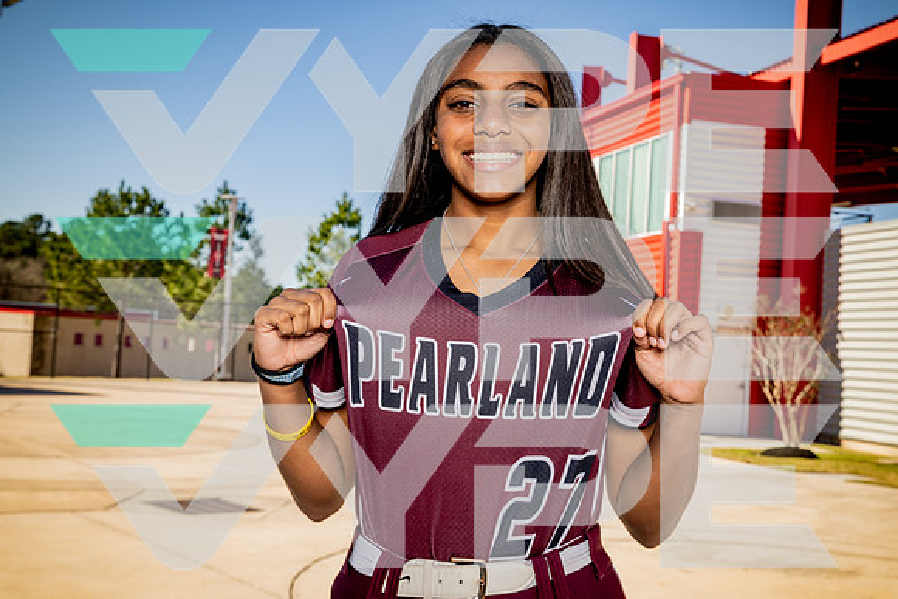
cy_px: 300
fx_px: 1173
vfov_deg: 28.7
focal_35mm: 47
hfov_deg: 41.9
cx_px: 449
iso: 125
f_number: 10
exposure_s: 1/250
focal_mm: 47
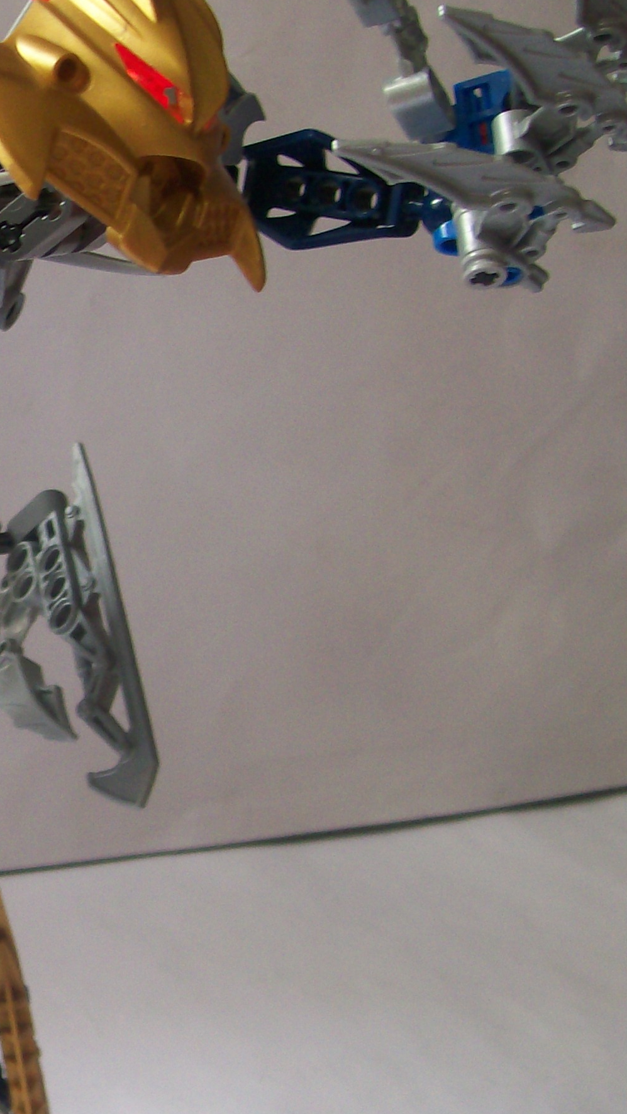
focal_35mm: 68
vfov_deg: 31.0
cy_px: 634
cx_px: -315
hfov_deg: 16.2
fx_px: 2009
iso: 80
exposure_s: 1/43.5
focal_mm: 6
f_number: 2.7
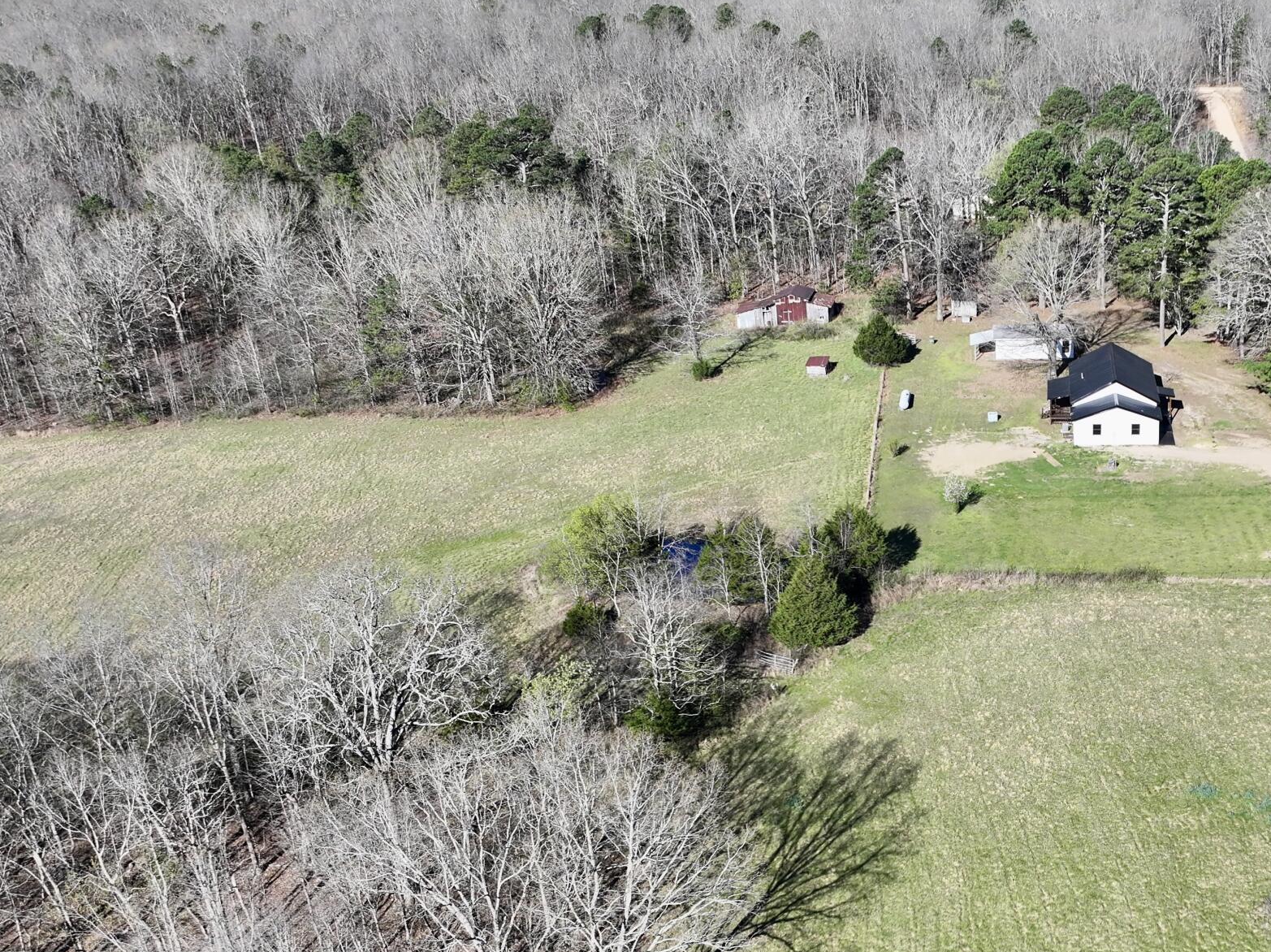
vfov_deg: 30.8
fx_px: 1688
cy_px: 753
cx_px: 1036
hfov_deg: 39.5
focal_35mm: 46
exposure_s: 1/1600
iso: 120
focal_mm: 12.29
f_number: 2.8
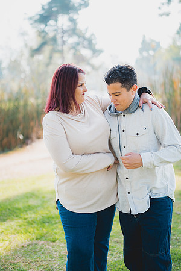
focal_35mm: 50
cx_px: 90
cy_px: 136
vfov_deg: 39.6
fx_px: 377
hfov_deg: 27.0
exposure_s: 1/1600
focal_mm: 50
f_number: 1.4
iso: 250
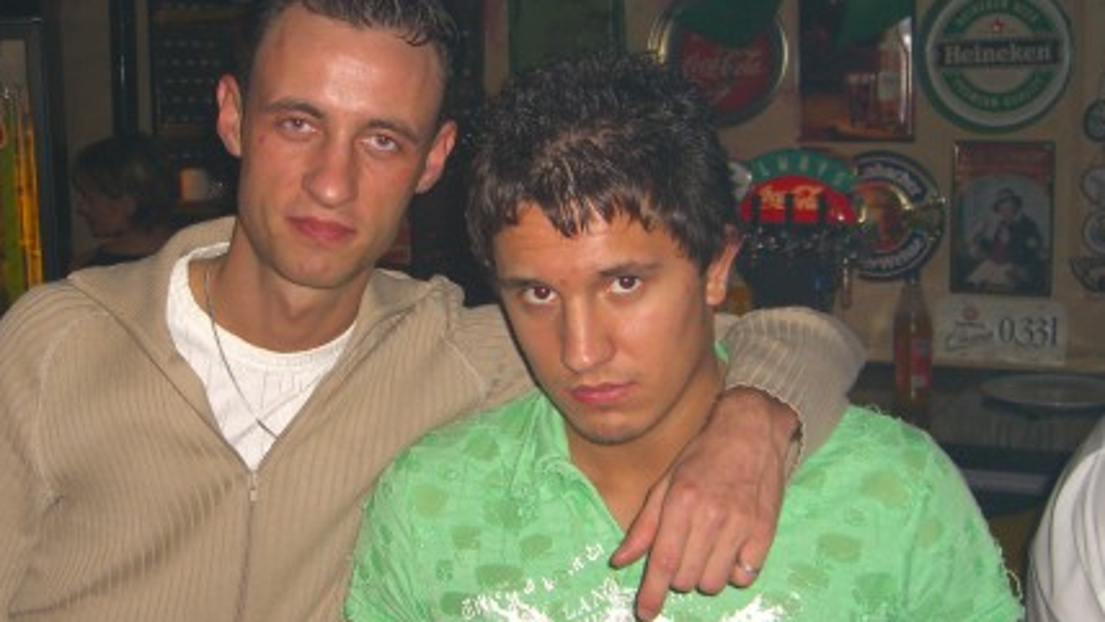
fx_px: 1700
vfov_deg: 20.7
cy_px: 323
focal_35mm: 58
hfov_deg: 35.8
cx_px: 426
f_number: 2.8
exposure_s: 1/60
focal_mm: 7.9
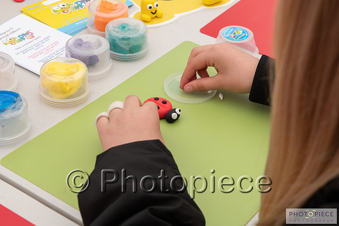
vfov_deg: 19.6
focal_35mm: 70
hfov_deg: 29.0
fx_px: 656
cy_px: 113
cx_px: 170
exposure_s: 1/80
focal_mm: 66
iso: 450
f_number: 8
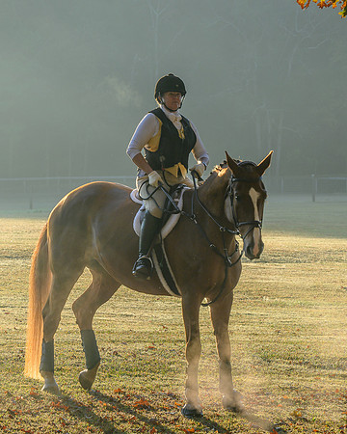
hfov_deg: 7.6
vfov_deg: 9.4
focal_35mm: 205
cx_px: 199
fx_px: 2628
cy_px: 214
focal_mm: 84
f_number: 8
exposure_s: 1/160
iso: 200
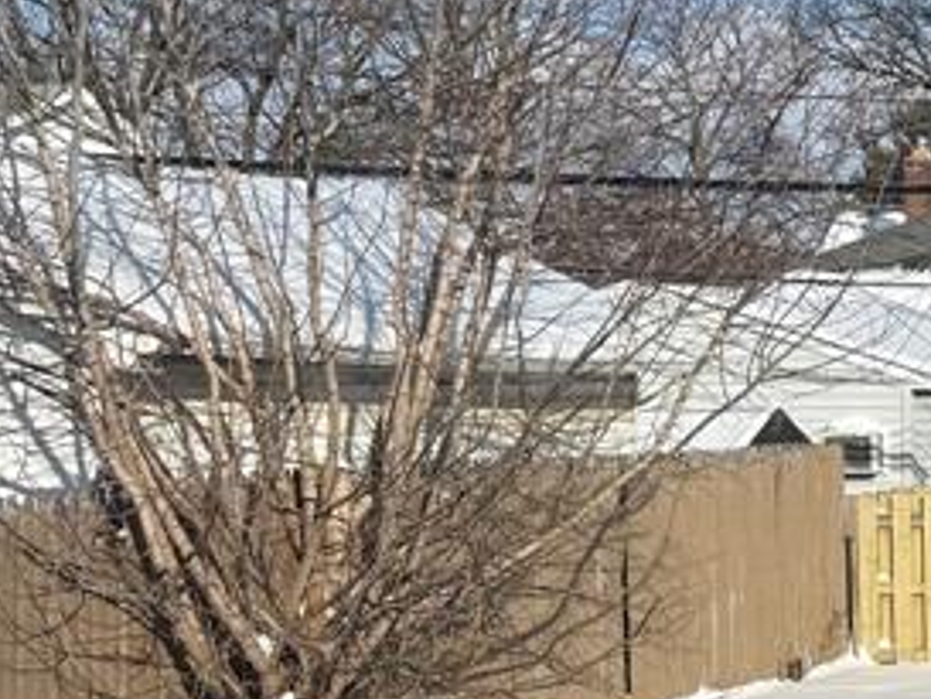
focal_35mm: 90
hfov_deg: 17.3
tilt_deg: -3.2
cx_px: 1729
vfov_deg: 16.4
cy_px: 474
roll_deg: -0.2
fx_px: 2422
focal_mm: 6.76
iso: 80
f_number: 1.78
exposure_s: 1/5319
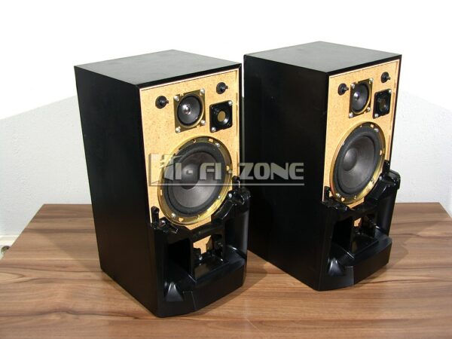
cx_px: 226
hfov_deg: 46.8
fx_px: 522
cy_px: 170
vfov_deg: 36.0
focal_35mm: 40
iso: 50
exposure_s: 1/40
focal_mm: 10.3
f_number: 2.5
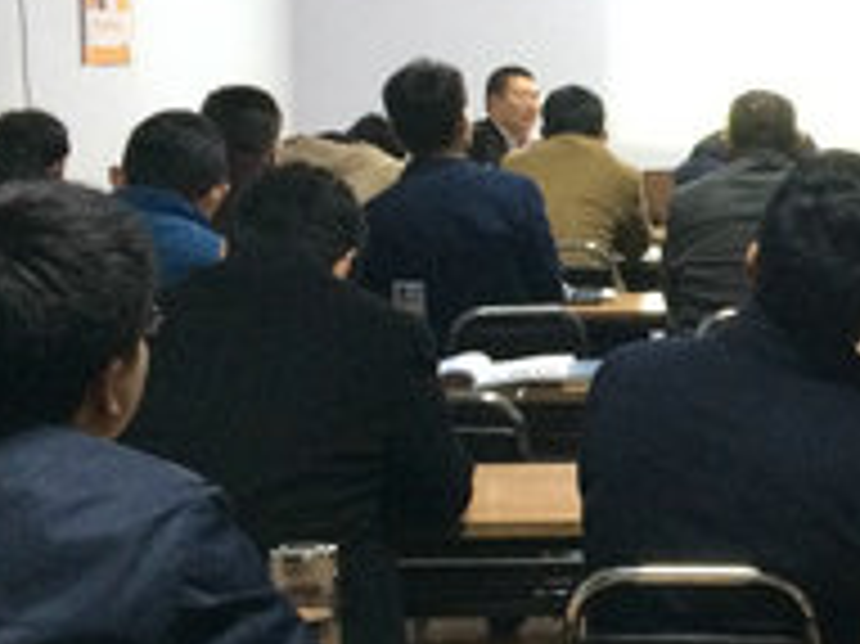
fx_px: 2259
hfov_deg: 20.7
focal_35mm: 91
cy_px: 333
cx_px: 892
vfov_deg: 16.2
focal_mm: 4.15
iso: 320
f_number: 2.2
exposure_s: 1/25
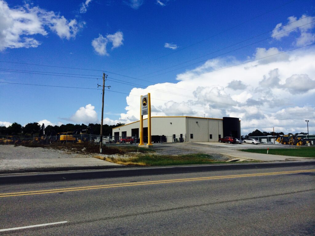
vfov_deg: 46.8
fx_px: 273
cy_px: 118
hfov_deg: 60.0
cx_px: 158
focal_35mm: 30
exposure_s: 1/4566
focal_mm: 4.12
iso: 32
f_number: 2.2
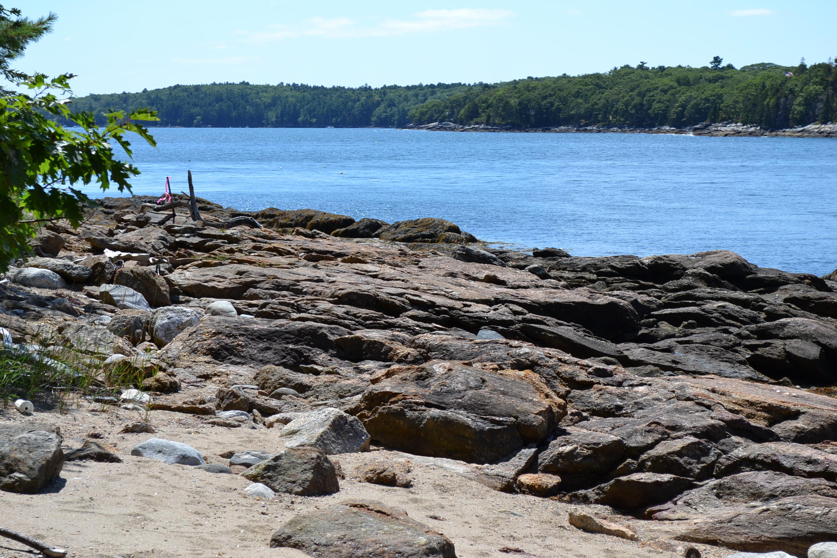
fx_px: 1918
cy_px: 279
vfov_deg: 16.6
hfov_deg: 24.6
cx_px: 418
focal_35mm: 82
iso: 100
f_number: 8
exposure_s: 1/250
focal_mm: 55
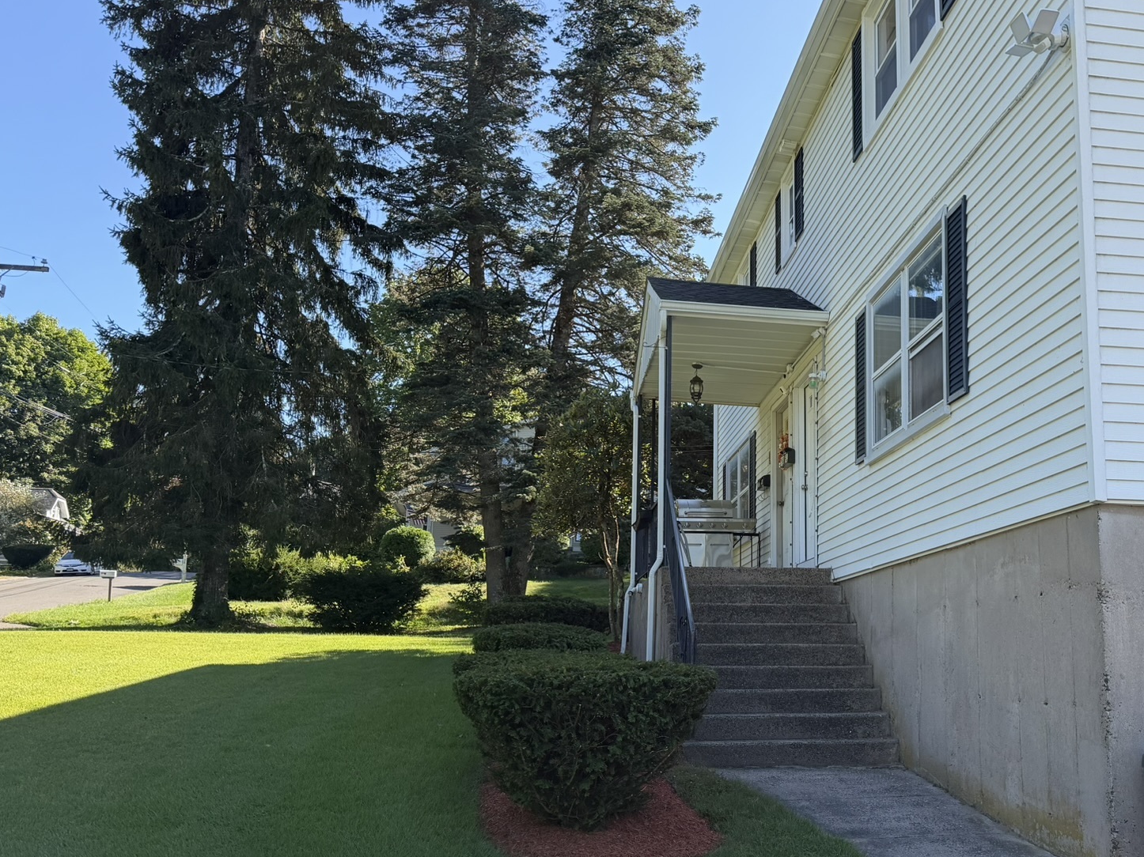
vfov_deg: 41.7
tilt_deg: +9.2
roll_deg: -1.2
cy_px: 477
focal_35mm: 34
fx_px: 1123
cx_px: 753
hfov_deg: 53.0
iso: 100
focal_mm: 6.76
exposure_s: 1/1271
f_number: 1.78
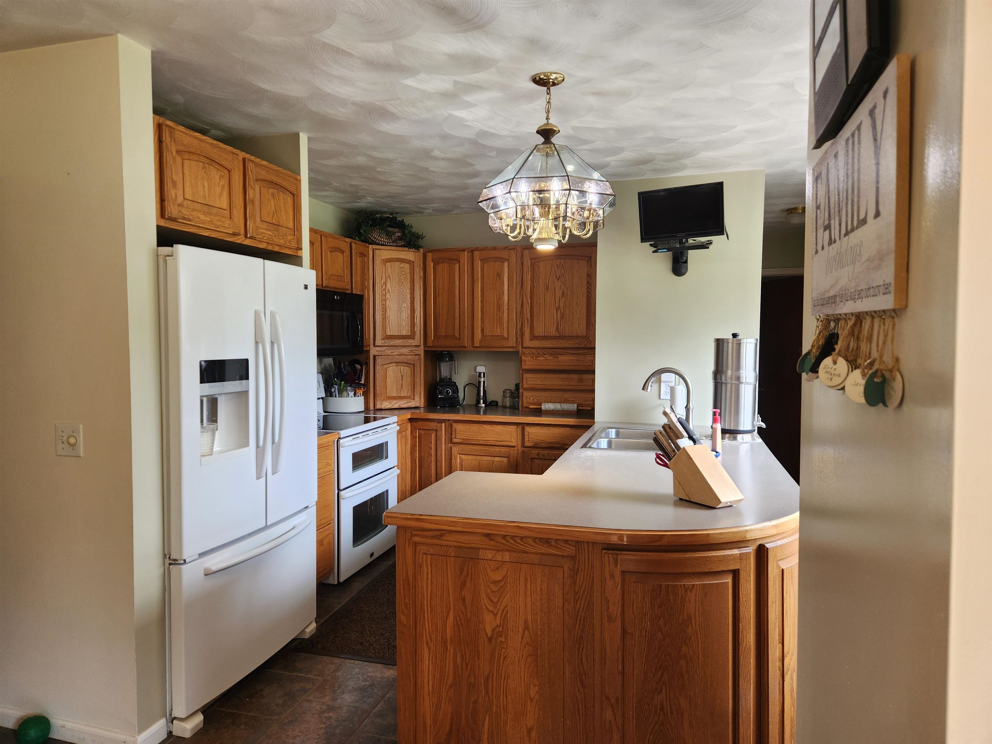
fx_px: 659
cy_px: 372
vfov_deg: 58.9
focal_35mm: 23
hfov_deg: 73.9
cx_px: 496
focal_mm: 5.4
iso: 80
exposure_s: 1/120
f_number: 1.8
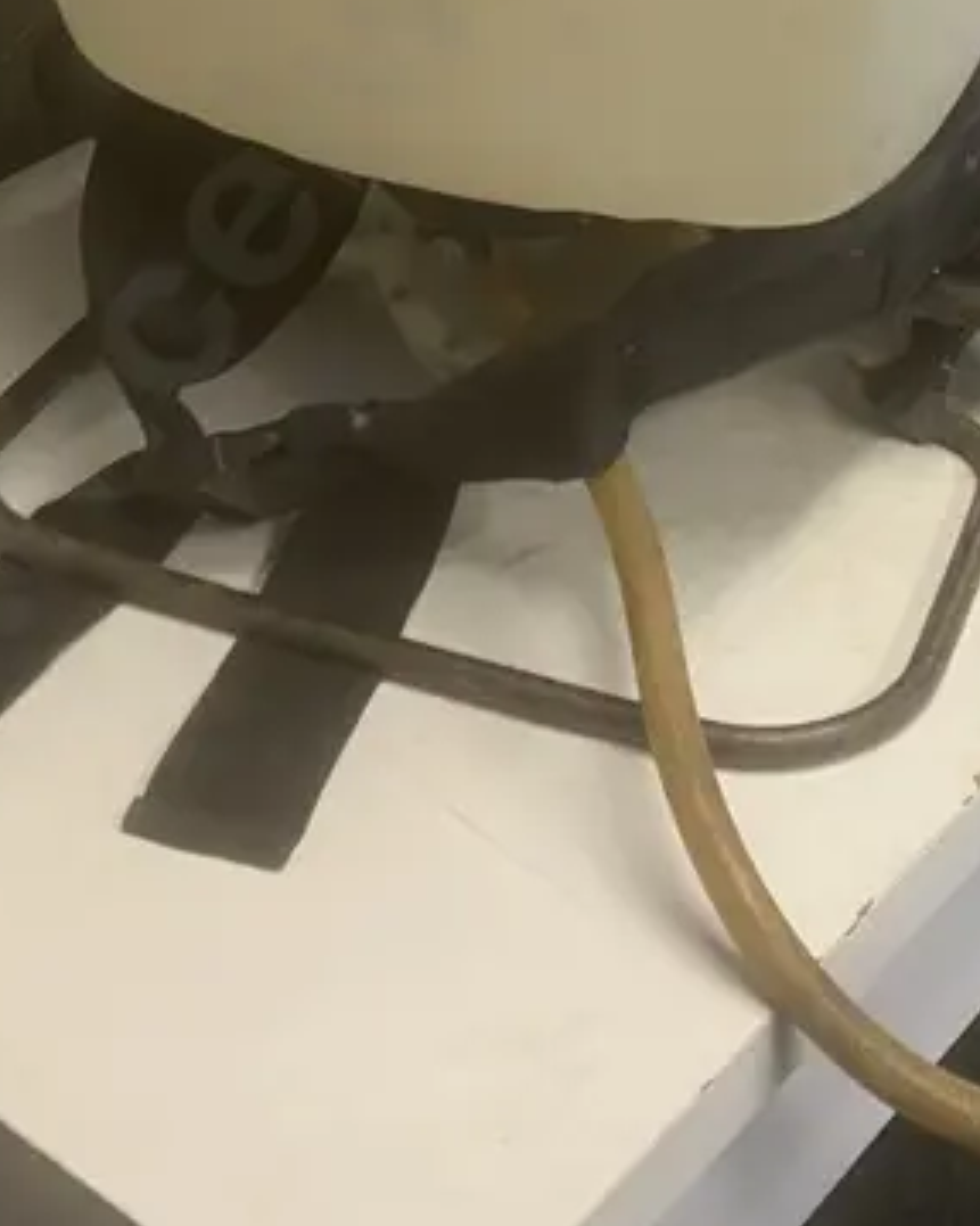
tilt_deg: -19.2
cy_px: -328
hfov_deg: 19.6
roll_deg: -2.0
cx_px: 659
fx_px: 2829
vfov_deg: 22.2
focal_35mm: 78
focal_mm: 3.99
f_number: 1.8
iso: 64
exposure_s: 1/50
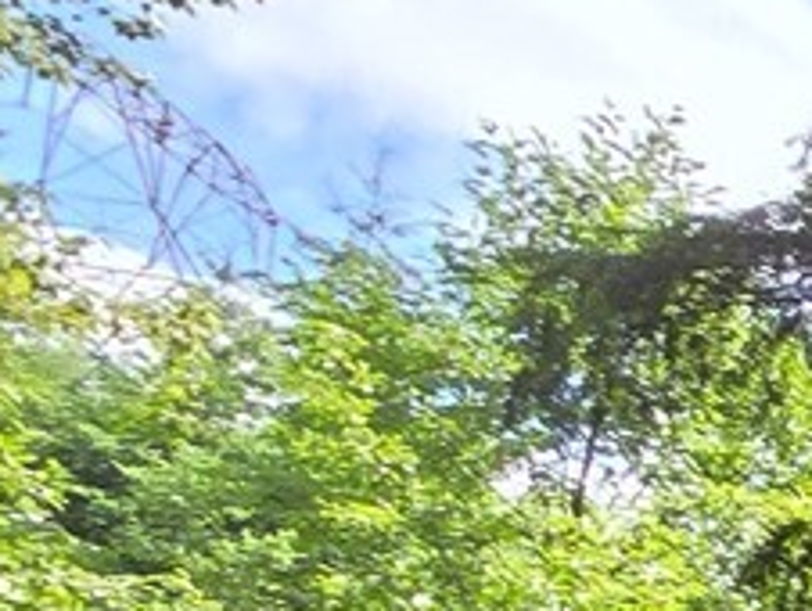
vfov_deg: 13.6
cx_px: 2723
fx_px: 2160
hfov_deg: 10.1
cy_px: 1244
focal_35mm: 92
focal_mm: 2.2
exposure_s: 1/188
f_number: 2.2
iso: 50
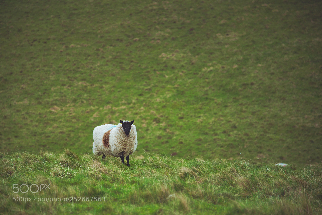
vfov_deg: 11.4
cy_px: 108
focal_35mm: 120
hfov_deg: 17.1
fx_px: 1074
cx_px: 161
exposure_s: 1/640
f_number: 4
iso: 400
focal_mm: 120
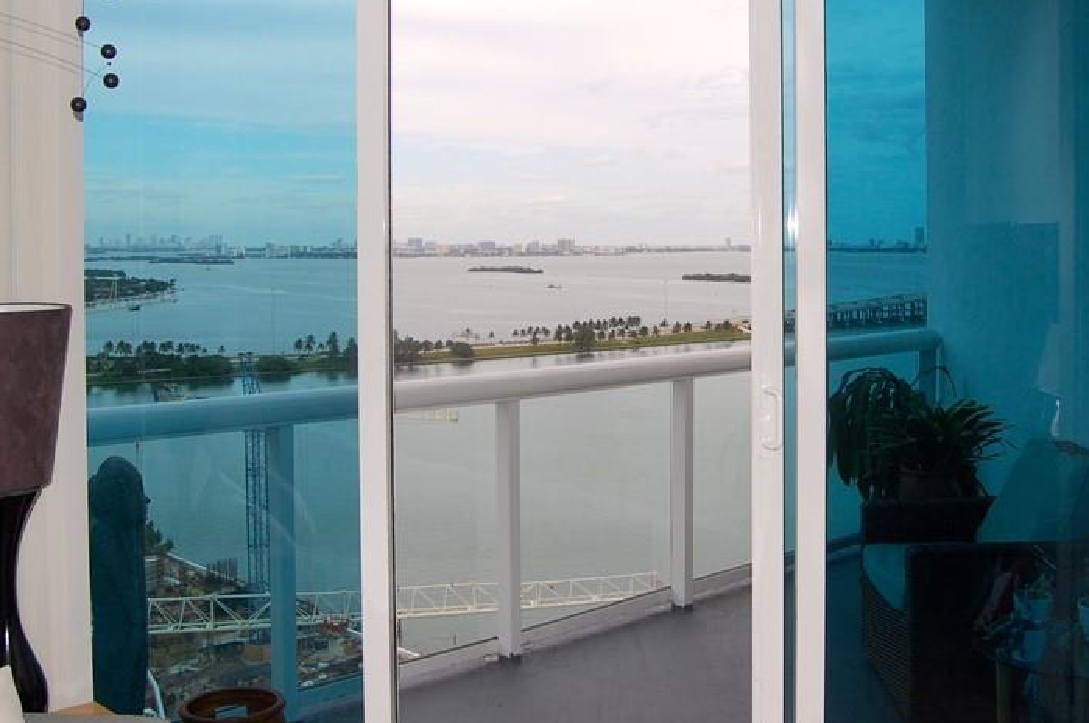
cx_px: 632
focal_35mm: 42
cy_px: 273
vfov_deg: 31.7
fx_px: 1269
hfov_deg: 46.3
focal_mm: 18
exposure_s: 1/500
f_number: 6.3
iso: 200
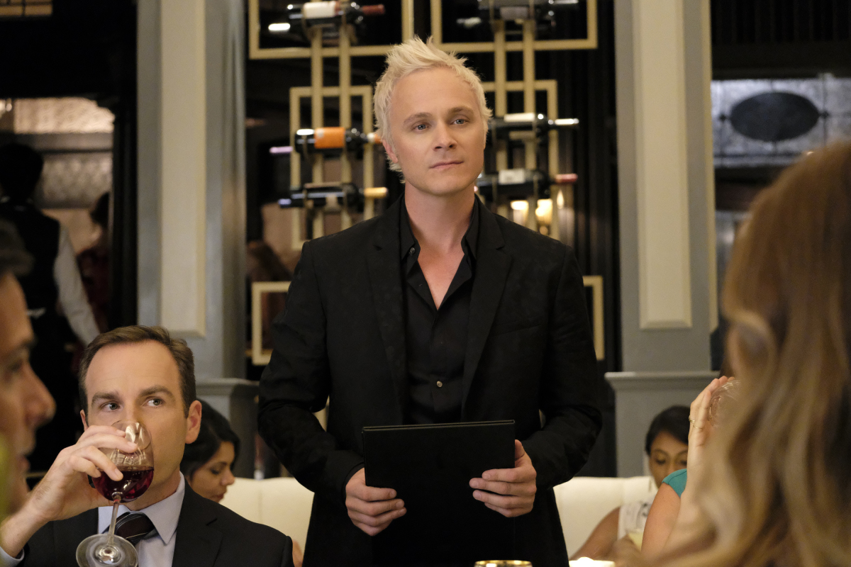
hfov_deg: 27.0
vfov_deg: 18.2
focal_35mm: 75
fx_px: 1773
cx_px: 426
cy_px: 284
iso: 10000
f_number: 2.8
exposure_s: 1/160
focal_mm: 50
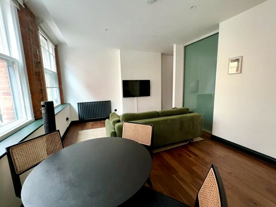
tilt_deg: -7.7
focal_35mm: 14
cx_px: 138
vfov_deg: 85.7
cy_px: 104
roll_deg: +2.5
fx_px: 112
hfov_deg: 102.1
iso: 80
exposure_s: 1/93
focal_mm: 2.22
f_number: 2.2
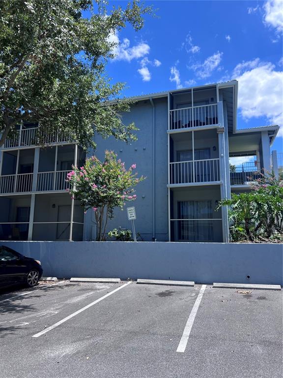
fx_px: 283
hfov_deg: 53.1
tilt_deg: +12.0
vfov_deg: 67.3
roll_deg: -0.5
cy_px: 189
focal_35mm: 26
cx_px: 142
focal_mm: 5.7
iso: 50
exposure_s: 1/2695
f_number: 1.5
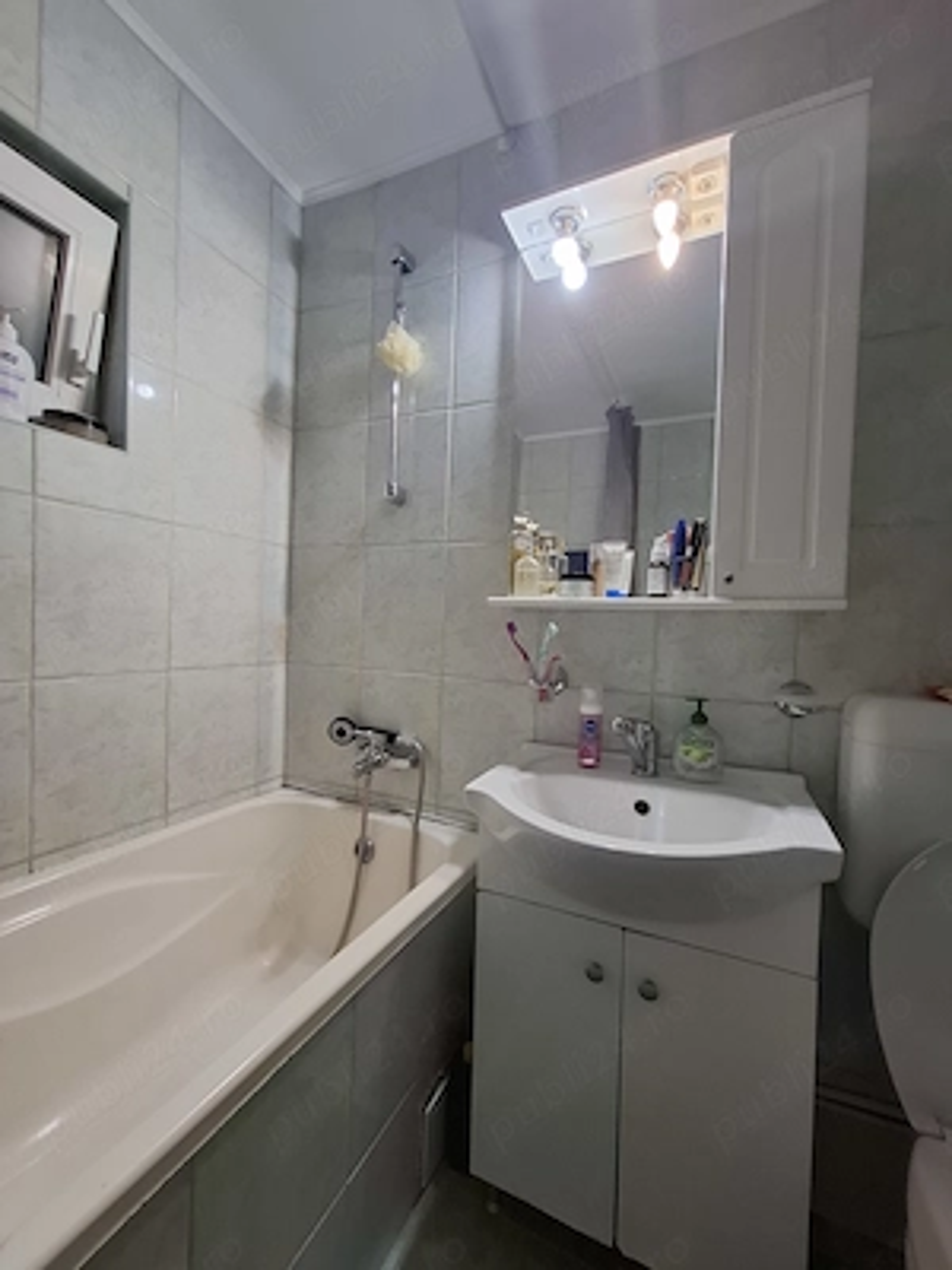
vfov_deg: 106.2
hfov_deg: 89.9
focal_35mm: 13
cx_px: 476
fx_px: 477
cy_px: 635
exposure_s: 1/50
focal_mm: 1.74
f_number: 2.2
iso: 100
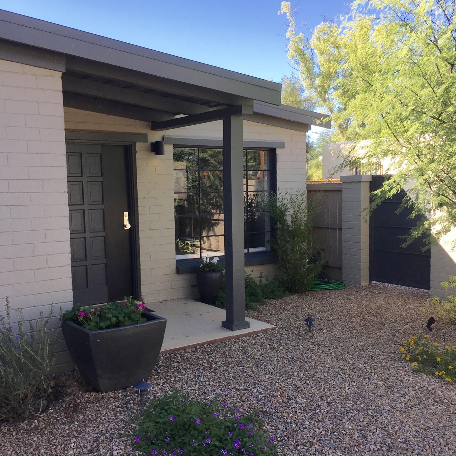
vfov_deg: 44.9
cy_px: 242
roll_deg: +1.7
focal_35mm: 37
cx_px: 244
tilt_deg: -4.2
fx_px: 551
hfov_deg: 44.9
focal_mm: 4.15
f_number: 2.2
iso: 25
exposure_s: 1/466
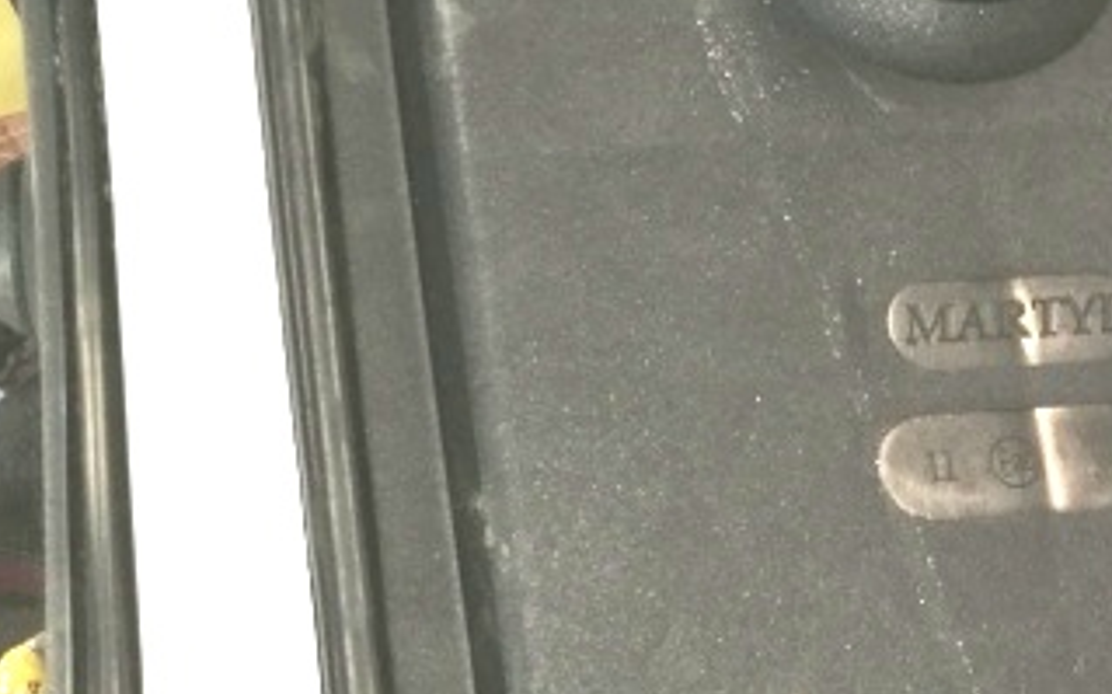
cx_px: 28
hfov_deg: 21.8
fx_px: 2787
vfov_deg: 14.0
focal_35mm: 92
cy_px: -17
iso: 125
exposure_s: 1/50
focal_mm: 4.5
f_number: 2.2
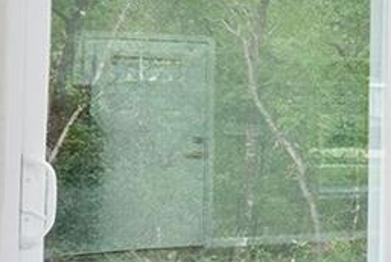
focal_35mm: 87
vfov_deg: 15.7
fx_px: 946
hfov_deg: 15.4
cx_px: 893
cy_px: 101
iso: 400
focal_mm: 14
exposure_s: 1/8
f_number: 7.1
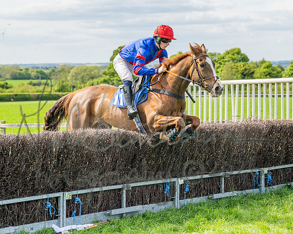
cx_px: 167
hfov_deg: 17.6
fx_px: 946
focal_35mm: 109
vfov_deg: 14.1
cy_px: 81
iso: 200
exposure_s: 1/1600
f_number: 4
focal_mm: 70
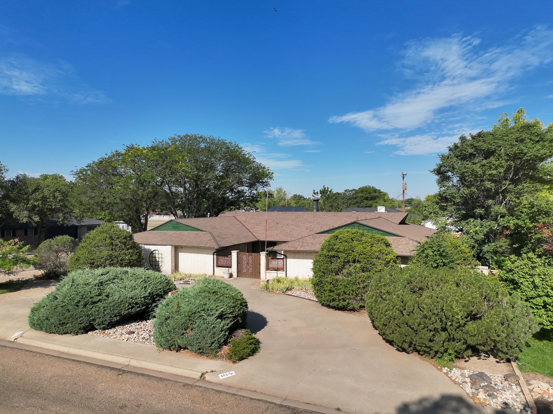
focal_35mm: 24
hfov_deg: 71.6
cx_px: 276
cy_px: 207
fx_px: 383
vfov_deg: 56.8
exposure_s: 1/5000
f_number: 1.7
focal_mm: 6.72
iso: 130
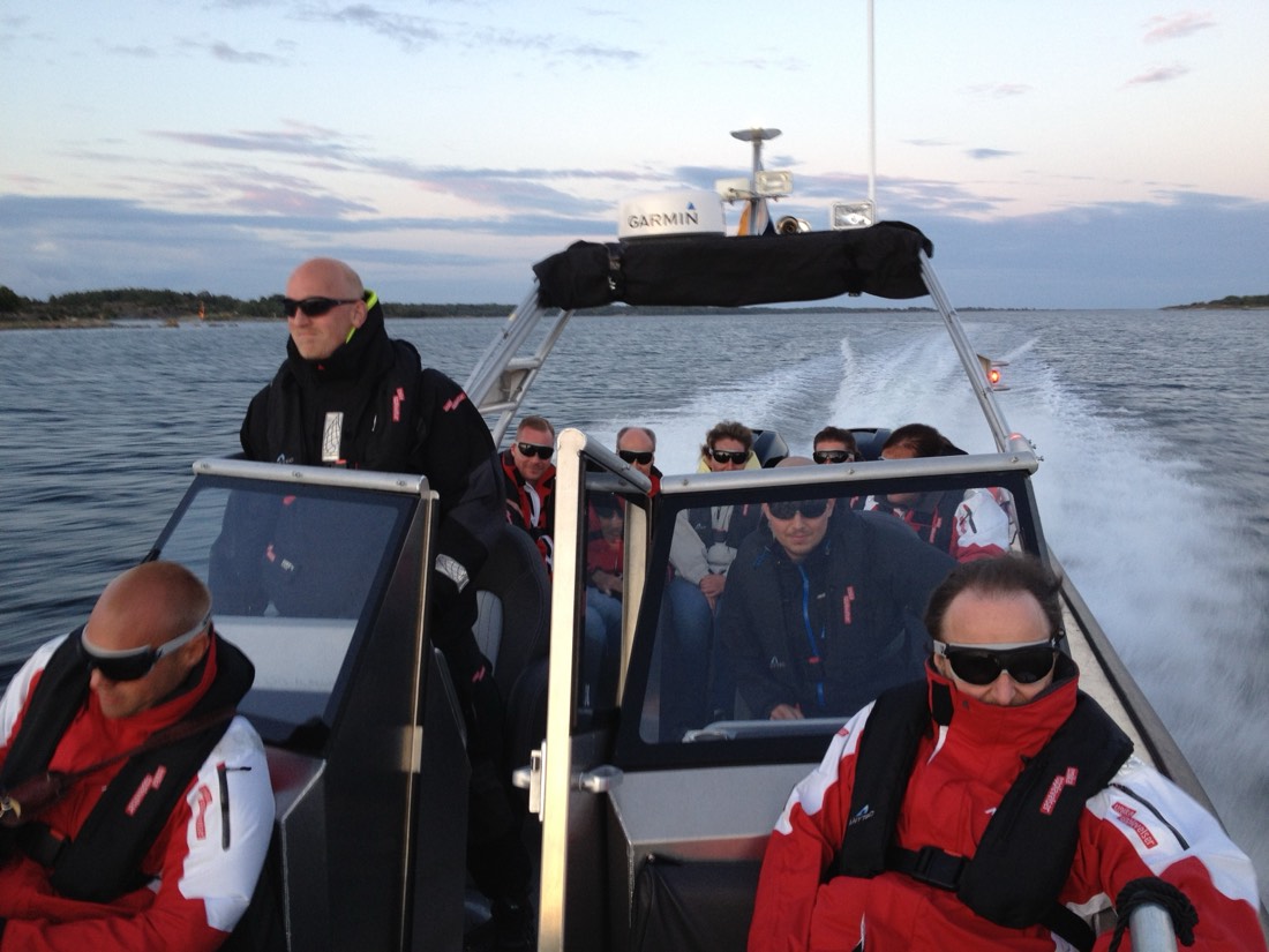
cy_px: 476
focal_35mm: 35
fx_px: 1283
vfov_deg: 40.7
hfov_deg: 52.6
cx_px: 634
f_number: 2.4
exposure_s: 1/60
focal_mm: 4.28
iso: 80
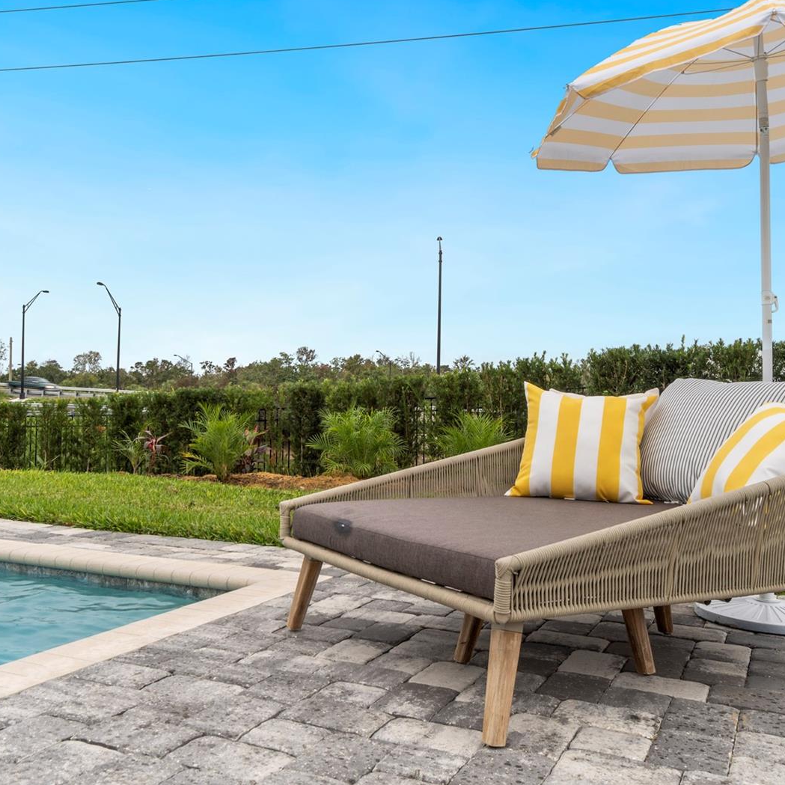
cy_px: 388
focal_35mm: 35
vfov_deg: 47.2
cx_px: 362
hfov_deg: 47.2
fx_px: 898
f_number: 8
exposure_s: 1/40
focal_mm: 18
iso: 100
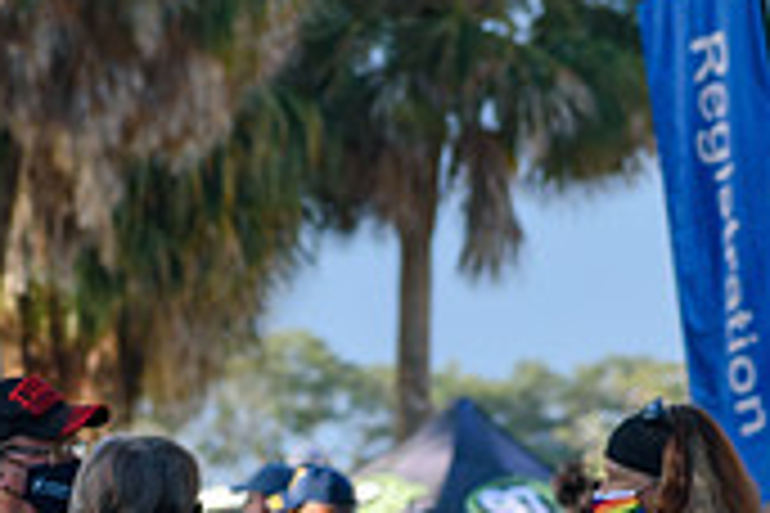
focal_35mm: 570
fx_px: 12191
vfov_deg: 2.4
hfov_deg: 3.6
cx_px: 270
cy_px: 776
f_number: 5.6
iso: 280
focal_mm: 112
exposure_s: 1/500
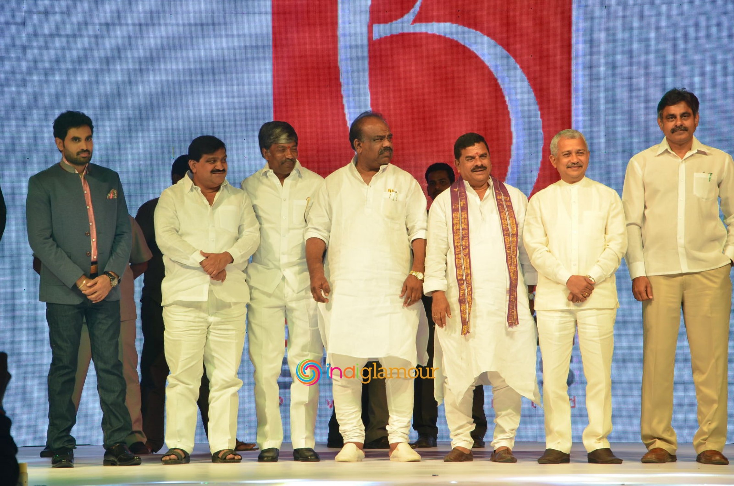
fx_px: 2991
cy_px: 243
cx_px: 367
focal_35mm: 147
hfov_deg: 14.0
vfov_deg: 9.3
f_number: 6.3
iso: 800
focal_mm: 98
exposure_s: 1/125
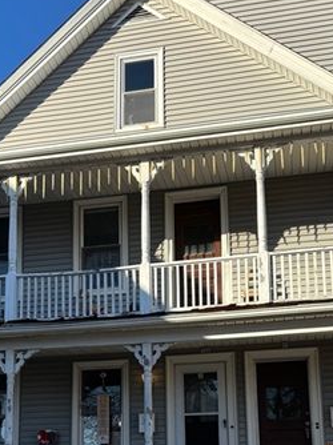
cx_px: 147
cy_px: 382
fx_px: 668
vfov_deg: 35.2
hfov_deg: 28.0
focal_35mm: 52
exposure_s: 1/2024
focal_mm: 5.96
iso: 50
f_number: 1.6
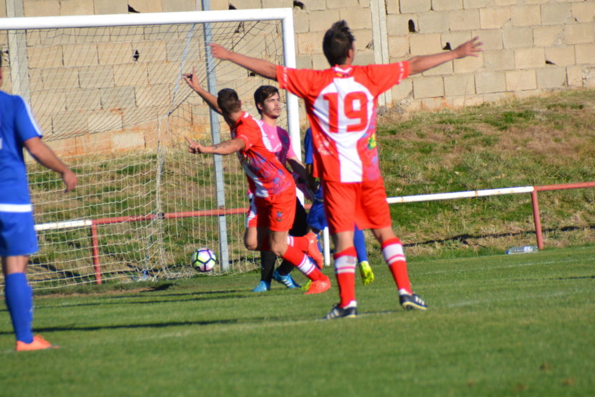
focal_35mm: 345
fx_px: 5701
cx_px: 306
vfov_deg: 4.0
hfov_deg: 6.0
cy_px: 188
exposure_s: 1/2000
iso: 400
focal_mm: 200
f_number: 6.3
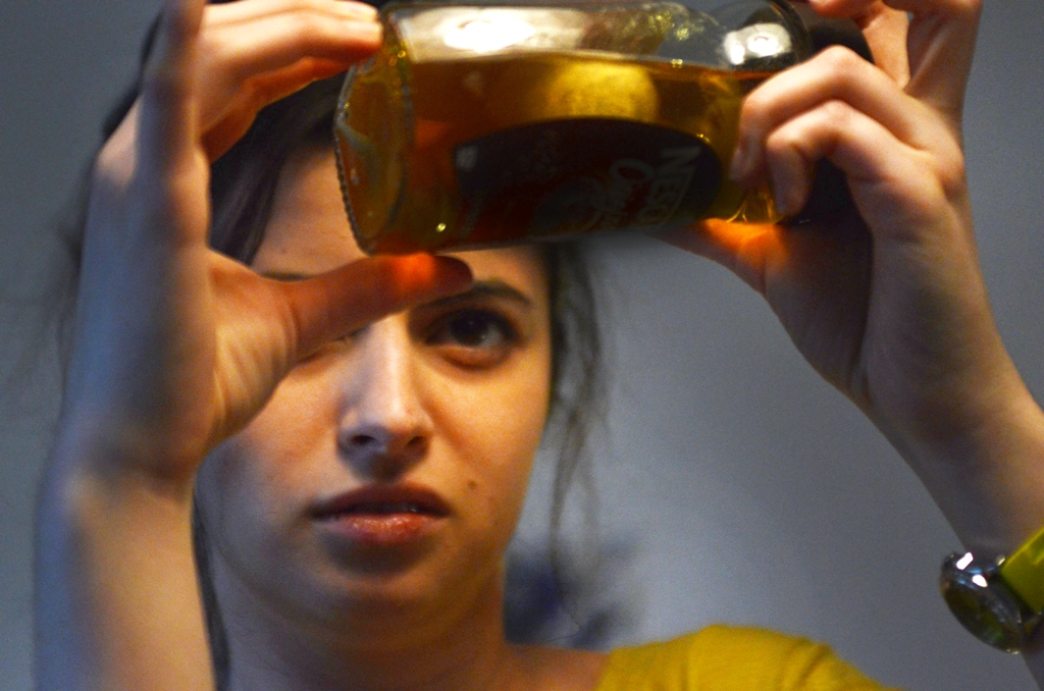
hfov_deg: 19.5
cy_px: 346
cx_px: 522
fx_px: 3038
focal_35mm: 105
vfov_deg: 13.0
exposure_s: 1/800
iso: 1000
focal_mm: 70
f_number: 2.8
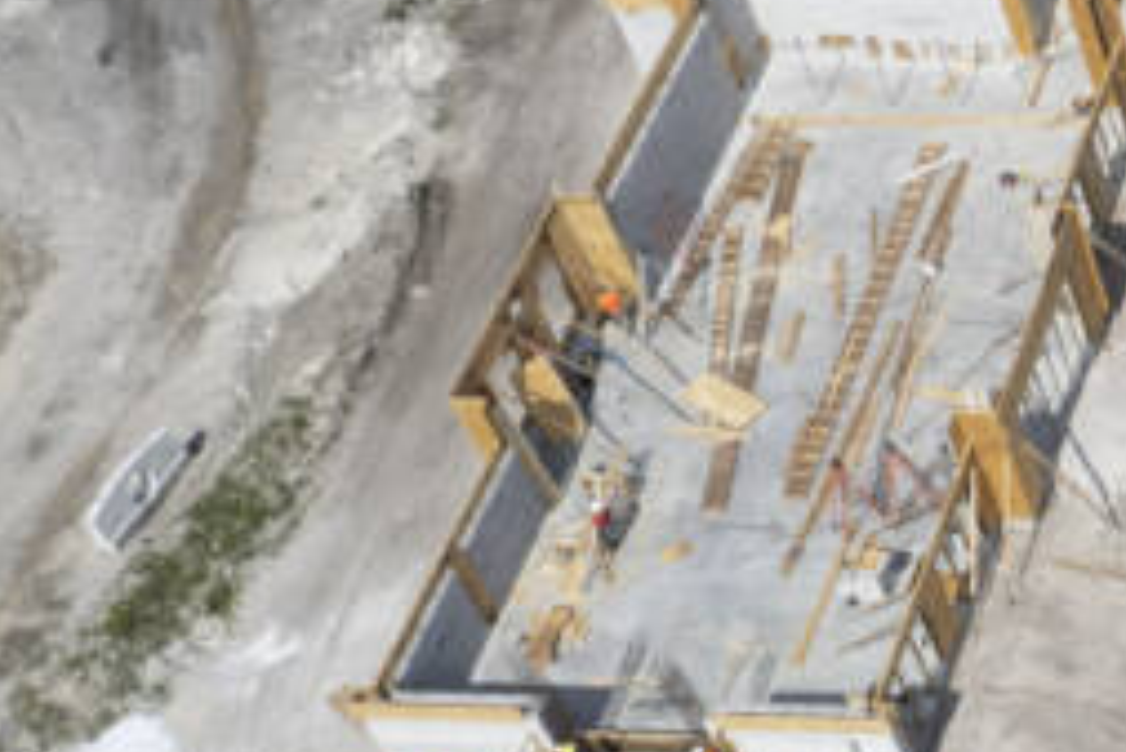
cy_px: 343
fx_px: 2785
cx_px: 2016
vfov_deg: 15.4
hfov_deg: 18.2
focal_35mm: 89
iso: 120
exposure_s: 1/4000
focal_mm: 8.38
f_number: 2.8
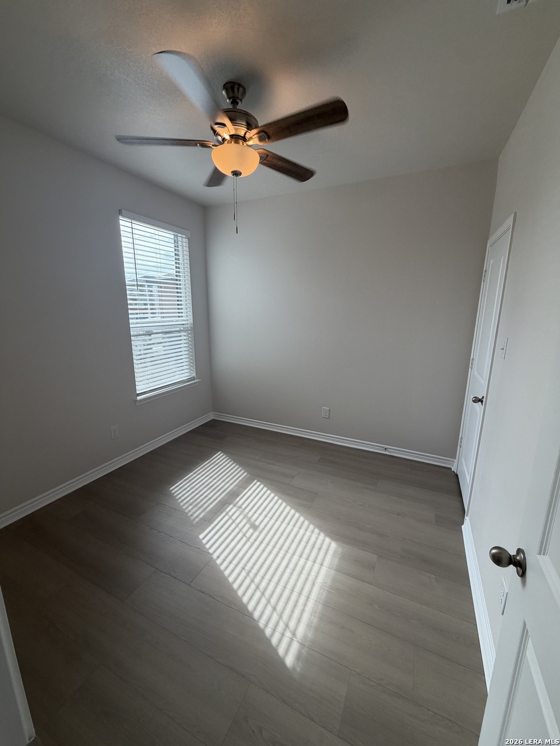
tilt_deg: -12.5
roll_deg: +0.0
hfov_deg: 85.7
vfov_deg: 102.1
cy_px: 373
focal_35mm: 14
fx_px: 302
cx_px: 280
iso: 64
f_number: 2.2
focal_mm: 2.22
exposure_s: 1/201
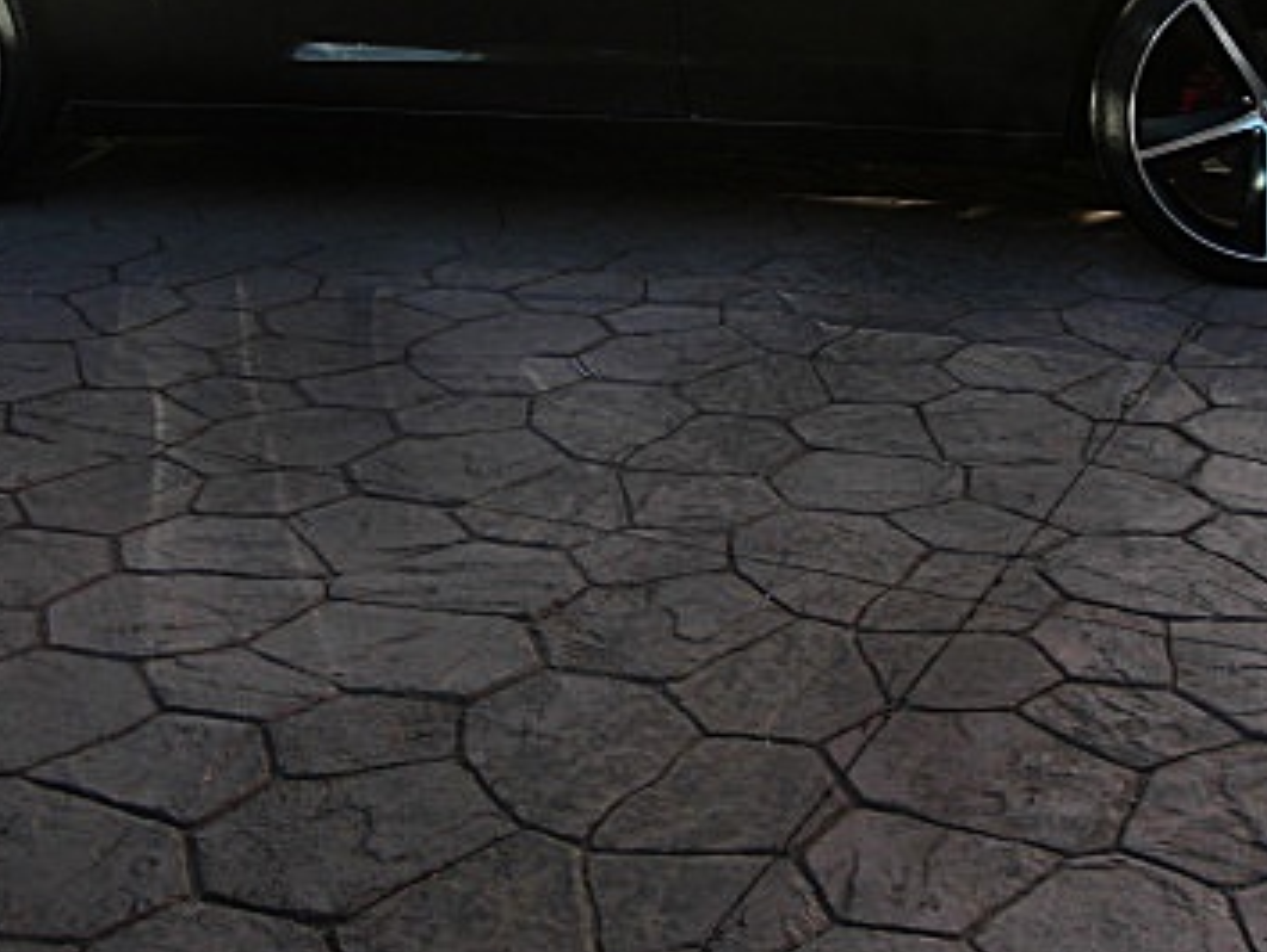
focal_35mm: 65
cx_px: 662
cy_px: 208
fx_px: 2381
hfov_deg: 29.8
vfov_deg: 22.3
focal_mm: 6.3
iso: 50
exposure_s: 1/200
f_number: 2.8
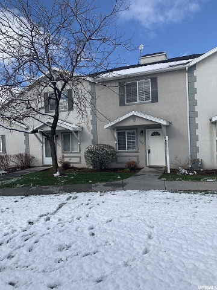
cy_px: 145
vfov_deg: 67.3
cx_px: 108
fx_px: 217
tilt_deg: +3.7
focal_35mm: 26
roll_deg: +2.0
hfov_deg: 53.1
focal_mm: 4.25
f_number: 1.8
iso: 25
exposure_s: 1/3086
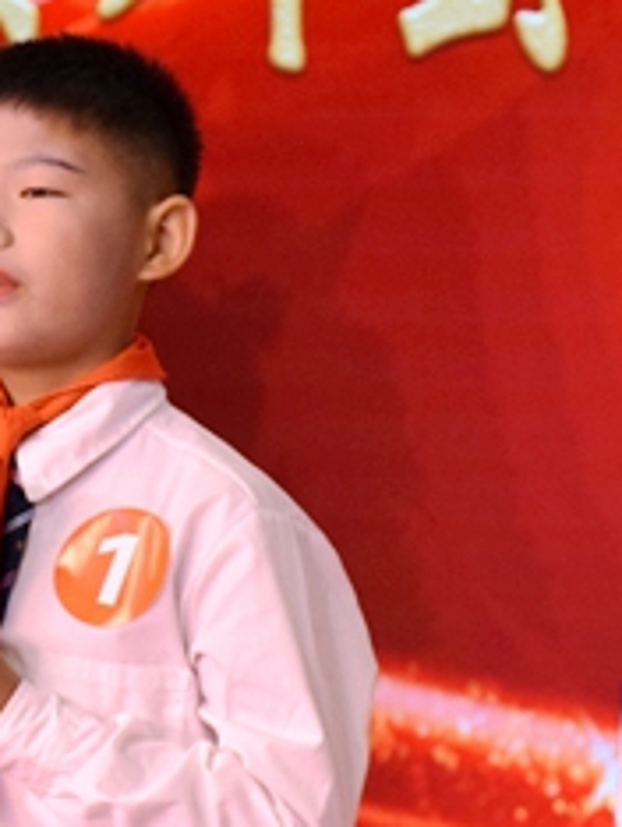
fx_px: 10012
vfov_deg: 4.7
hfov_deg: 3.6
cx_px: 442
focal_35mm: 419
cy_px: 737
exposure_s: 1/250
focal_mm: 85
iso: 800
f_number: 5.3
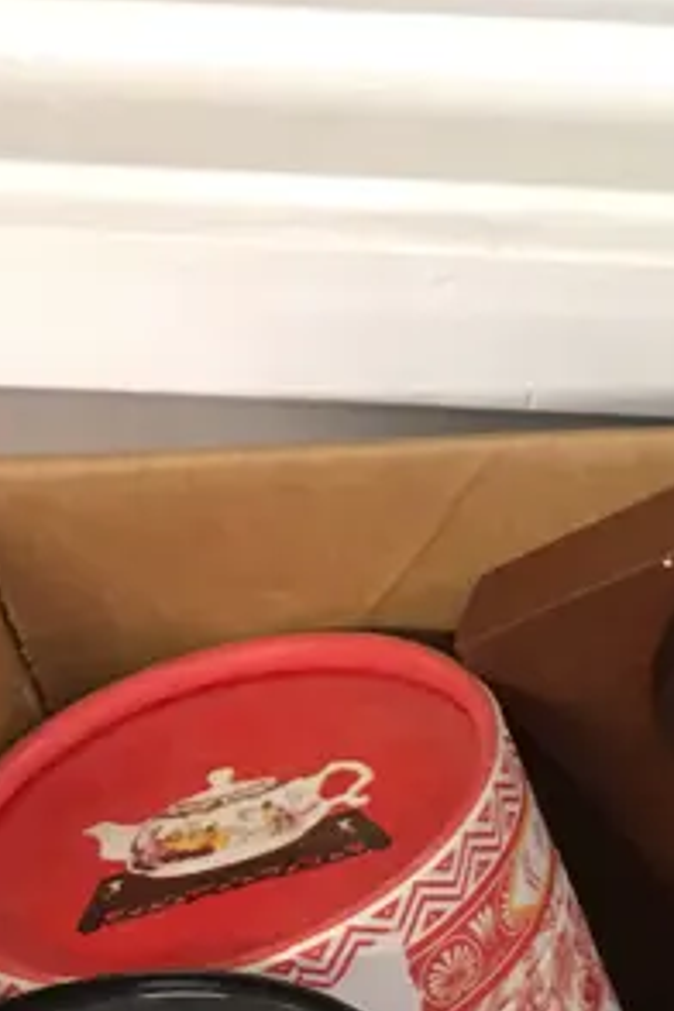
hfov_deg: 11.2
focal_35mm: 105
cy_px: 932
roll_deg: -1.8
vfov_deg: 19.1
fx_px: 2949
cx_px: 1527
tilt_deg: -43.3
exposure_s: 1/17
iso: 64
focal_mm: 4.15
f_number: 2.2
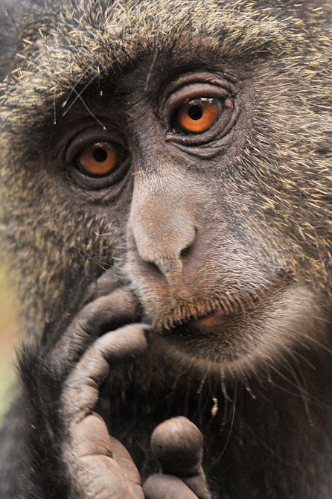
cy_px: 247
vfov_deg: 1.6
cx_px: 136
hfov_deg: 1.1
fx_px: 17364
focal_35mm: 1254
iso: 640
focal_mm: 700
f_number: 5.6
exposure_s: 1/320
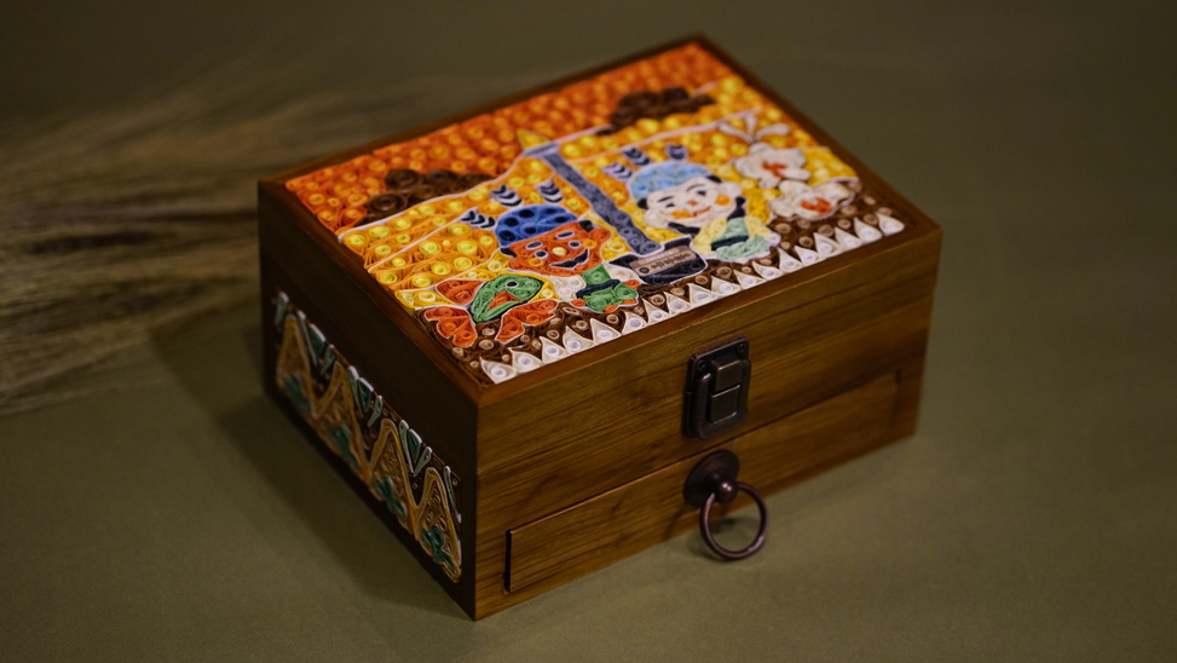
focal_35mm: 90
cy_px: 310
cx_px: 592
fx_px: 2810
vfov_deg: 13.5
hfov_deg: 23.7
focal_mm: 85
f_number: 2.8
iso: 1600
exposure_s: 1/320
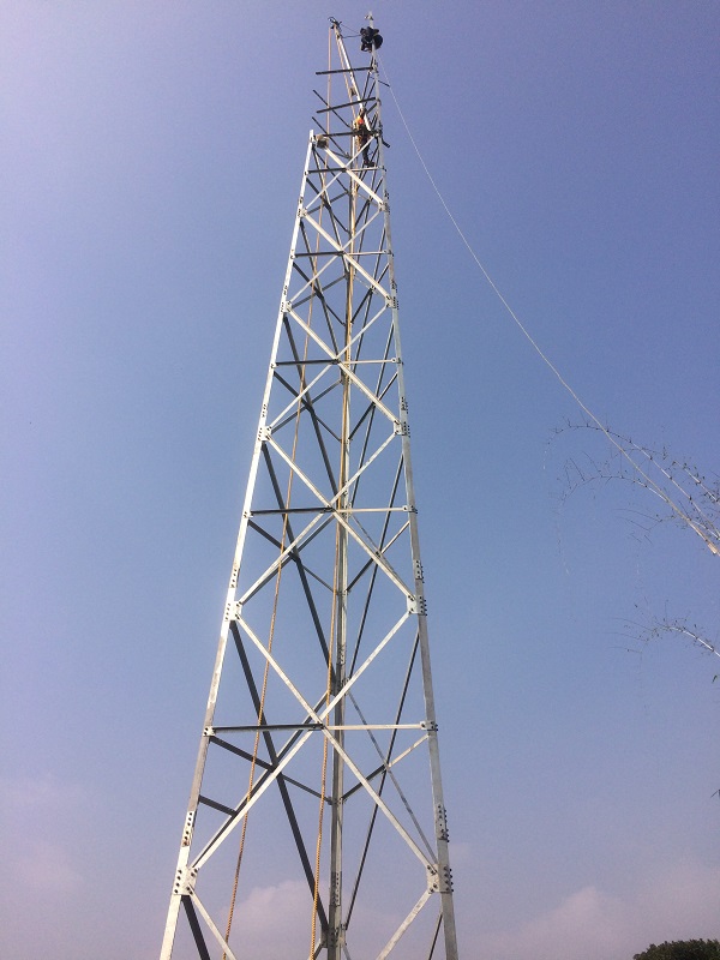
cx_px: 360
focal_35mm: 29
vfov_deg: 61.7
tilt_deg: +41.1
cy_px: 480
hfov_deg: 48.2
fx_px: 804
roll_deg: +1.2
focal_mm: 4.15
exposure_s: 1/2933
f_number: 2.2
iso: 32
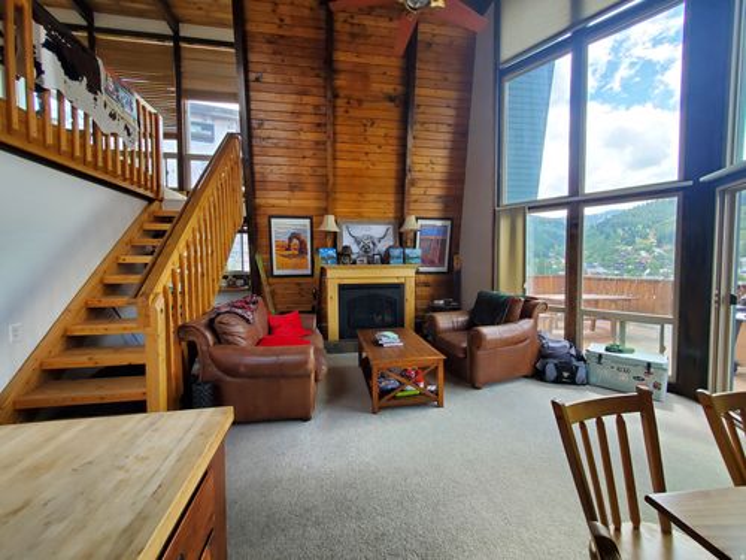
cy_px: 280
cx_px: 373
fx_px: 280
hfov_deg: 106.2
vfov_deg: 89.9
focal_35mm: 13
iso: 100
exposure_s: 1/120
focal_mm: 1.8
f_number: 2.2
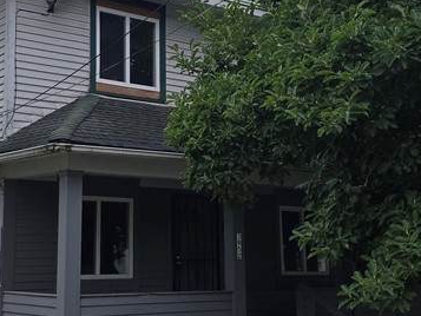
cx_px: 185
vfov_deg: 22.3
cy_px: 147
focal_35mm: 66
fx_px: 803
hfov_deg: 29.4
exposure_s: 1/120
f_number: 1.7
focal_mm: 6.3
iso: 20
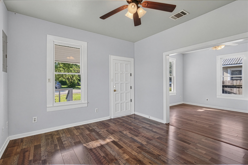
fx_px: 117
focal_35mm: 17
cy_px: 82
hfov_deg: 93.3
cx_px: 124
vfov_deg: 70.4
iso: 100
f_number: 4
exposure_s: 1/6
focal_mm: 17
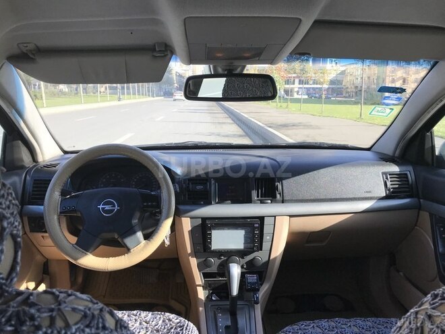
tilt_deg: -11.5
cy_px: 167
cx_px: 222
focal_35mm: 28
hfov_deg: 63.4
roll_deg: +0.2
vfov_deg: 49.7
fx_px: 360
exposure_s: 1/465
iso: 20
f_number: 1.8
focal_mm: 3.99
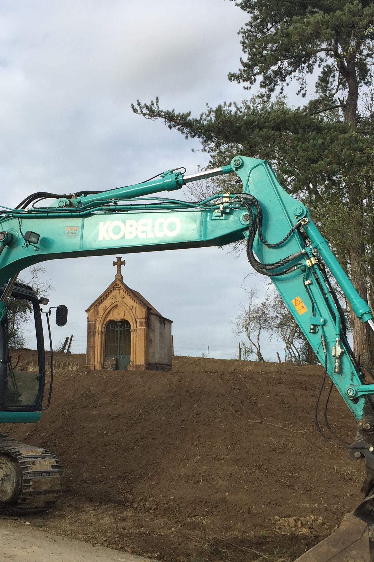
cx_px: 146
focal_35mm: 49
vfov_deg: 40.3
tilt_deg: +10.4
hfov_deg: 27.4
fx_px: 764
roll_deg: -1.0
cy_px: 321
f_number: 2.2
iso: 32
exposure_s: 1/1199
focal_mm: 4.15
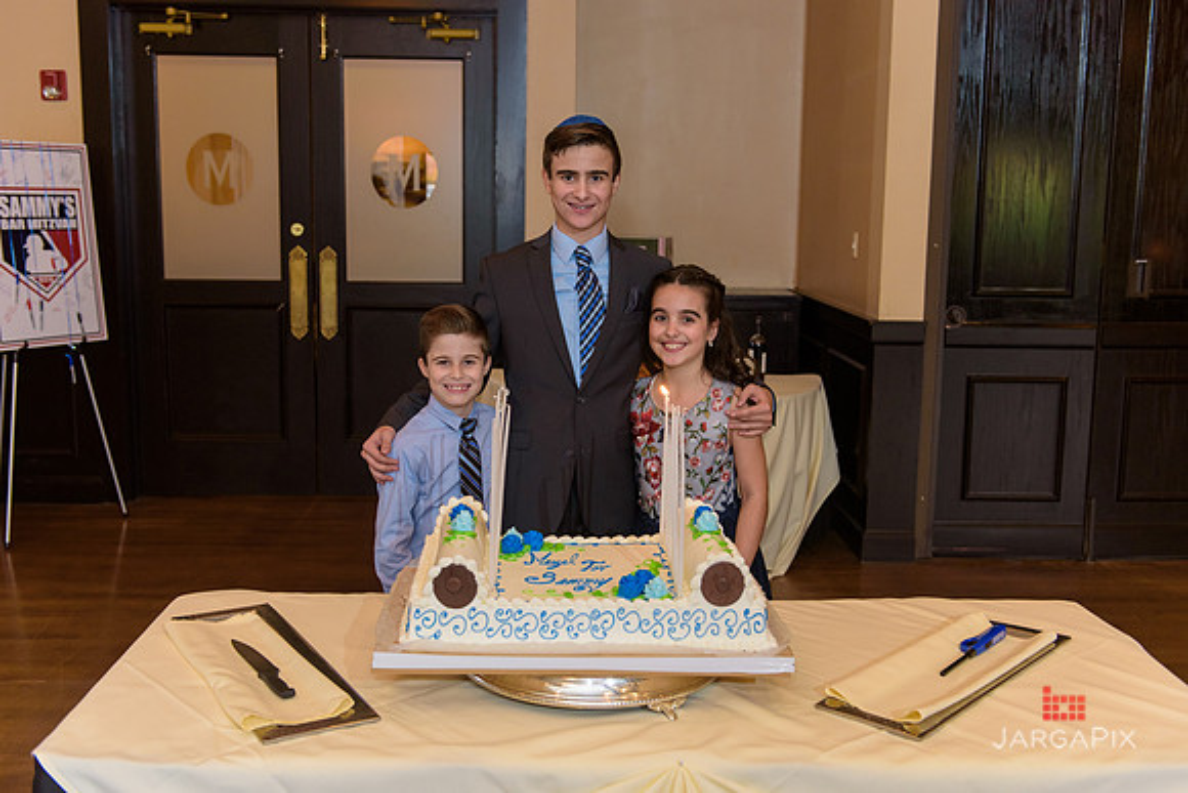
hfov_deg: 50.7
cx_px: 594
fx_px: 1254
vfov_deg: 35.1
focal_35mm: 38
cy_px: 396
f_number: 3.2
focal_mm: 38
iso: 1600
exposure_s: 1/125
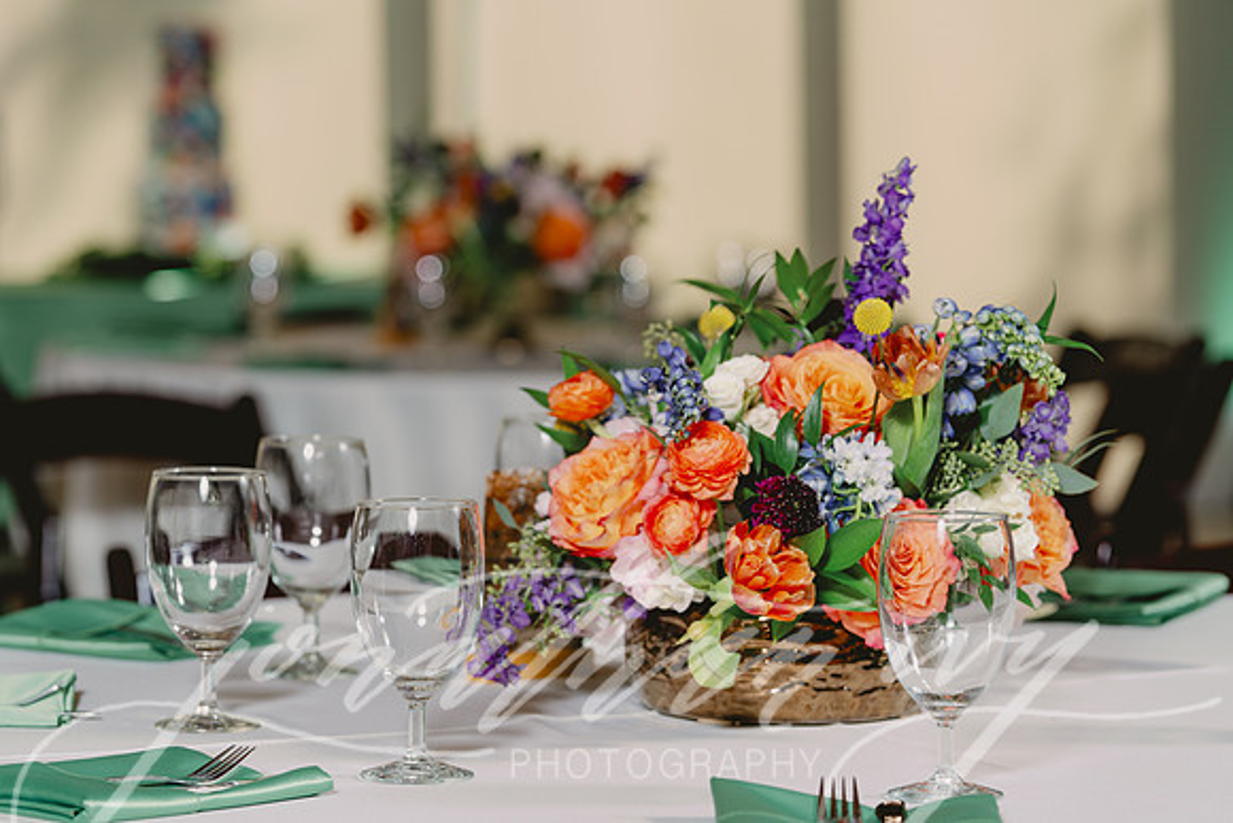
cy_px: 412
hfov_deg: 16.0
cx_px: 616
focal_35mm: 128
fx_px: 4385
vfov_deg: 10.7
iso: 200
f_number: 4.5
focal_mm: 128
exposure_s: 1/160
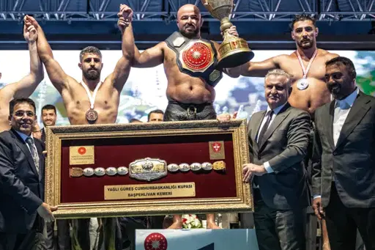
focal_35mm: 86
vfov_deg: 15.9
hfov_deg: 23.6
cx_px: 158
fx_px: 895
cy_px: 130
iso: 1600
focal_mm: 50
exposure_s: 1/500
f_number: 2.8
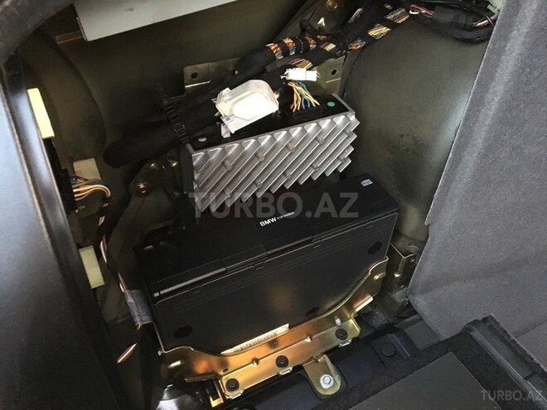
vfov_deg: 48.2
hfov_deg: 61.7
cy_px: 205
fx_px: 458
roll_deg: -2.4
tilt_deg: -43.2
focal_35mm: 29
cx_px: 274
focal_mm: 4.15
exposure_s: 1/17
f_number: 2.2
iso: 400
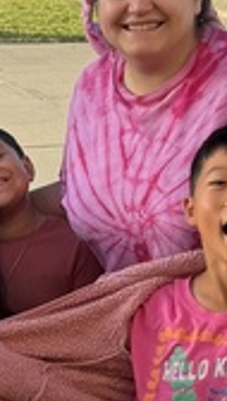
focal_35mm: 159
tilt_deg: -12.5
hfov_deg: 7.4
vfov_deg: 13.5
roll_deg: +0.3
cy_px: 232
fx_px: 1695
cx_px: -225
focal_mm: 6.76
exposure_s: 1/1618
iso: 100
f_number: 1.78
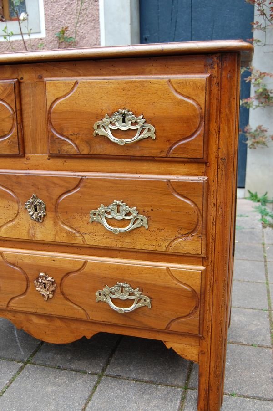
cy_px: 206
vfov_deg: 53.2
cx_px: 136
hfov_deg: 36.8
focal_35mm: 36
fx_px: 410
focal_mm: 24
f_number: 5.6
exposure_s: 1/125
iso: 400
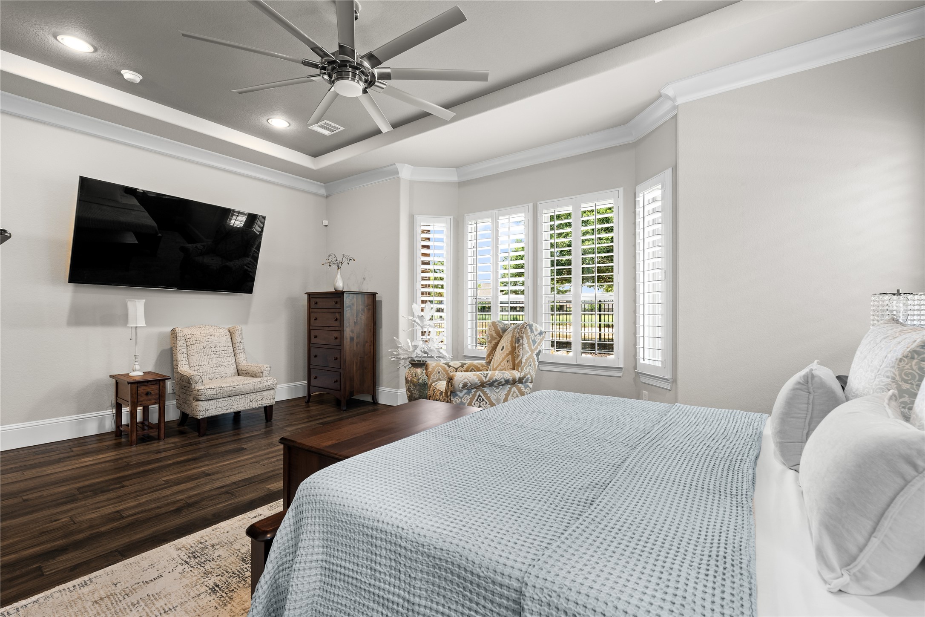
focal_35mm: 16
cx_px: 462
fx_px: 411
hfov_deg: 96.7
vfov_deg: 73.7
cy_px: 308
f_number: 9
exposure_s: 1/2.5
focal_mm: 16
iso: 200
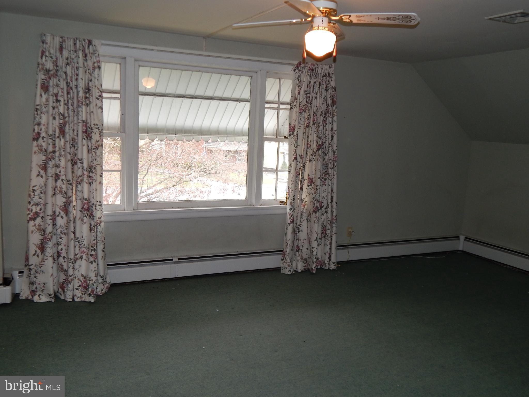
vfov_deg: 45.4
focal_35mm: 31
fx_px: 474
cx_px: 264
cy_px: 198
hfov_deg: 58.4
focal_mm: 5.6
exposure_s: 1/30
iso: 125
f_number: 3.2
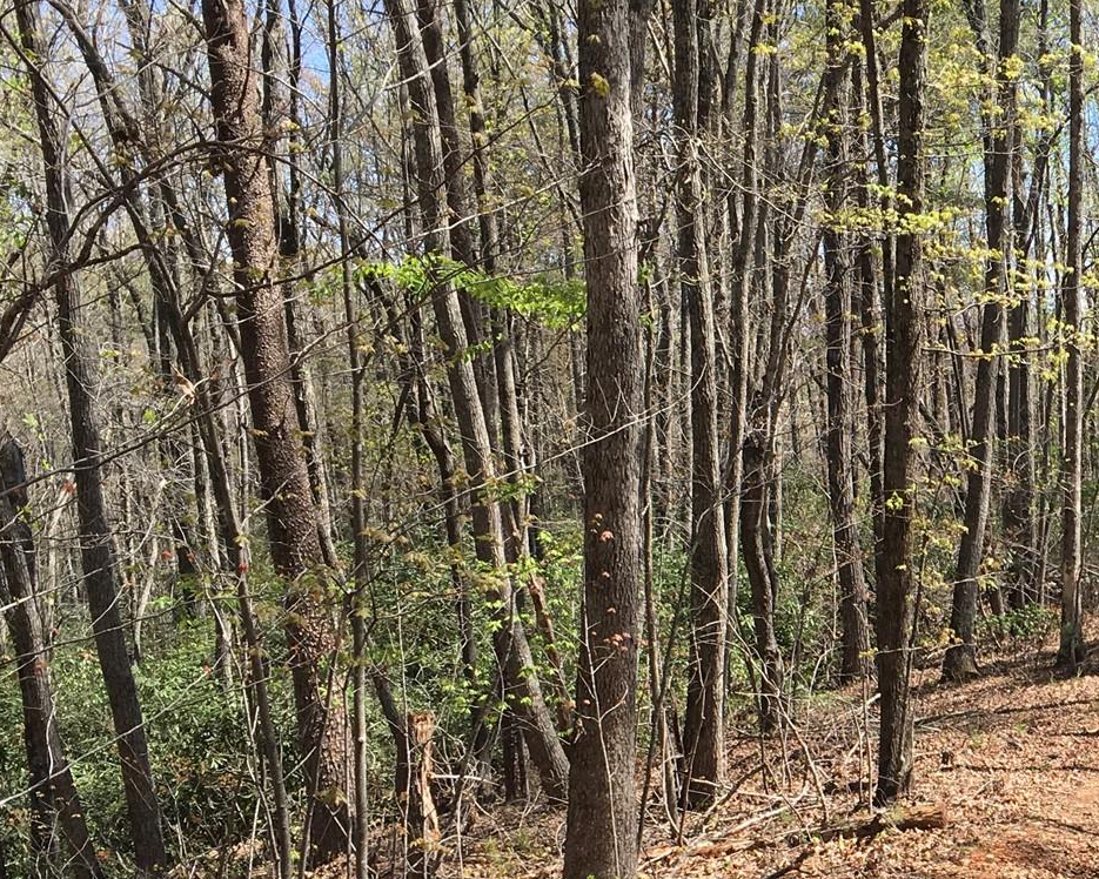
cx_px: 1104
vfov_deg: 24.2
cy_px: 705
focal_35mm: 62
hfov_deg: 28.6
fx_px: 2017
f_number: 2.2
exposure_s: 1/615
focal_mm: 4.15
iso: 25
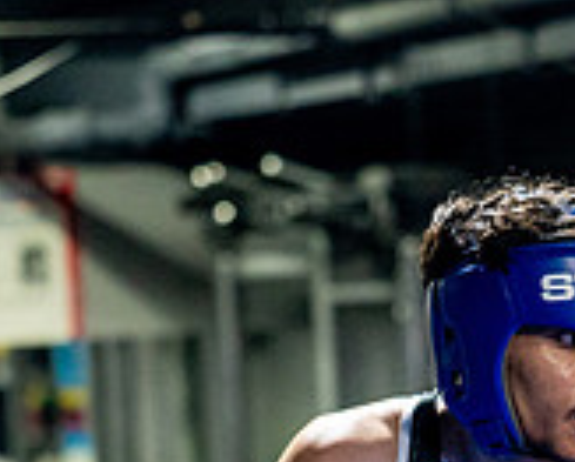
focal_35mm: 261
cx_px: 505
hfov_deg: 7.4
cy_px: 871
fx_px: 4450
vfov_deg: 5.8
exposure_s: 1/800
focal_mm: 61
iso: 4000
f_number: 2
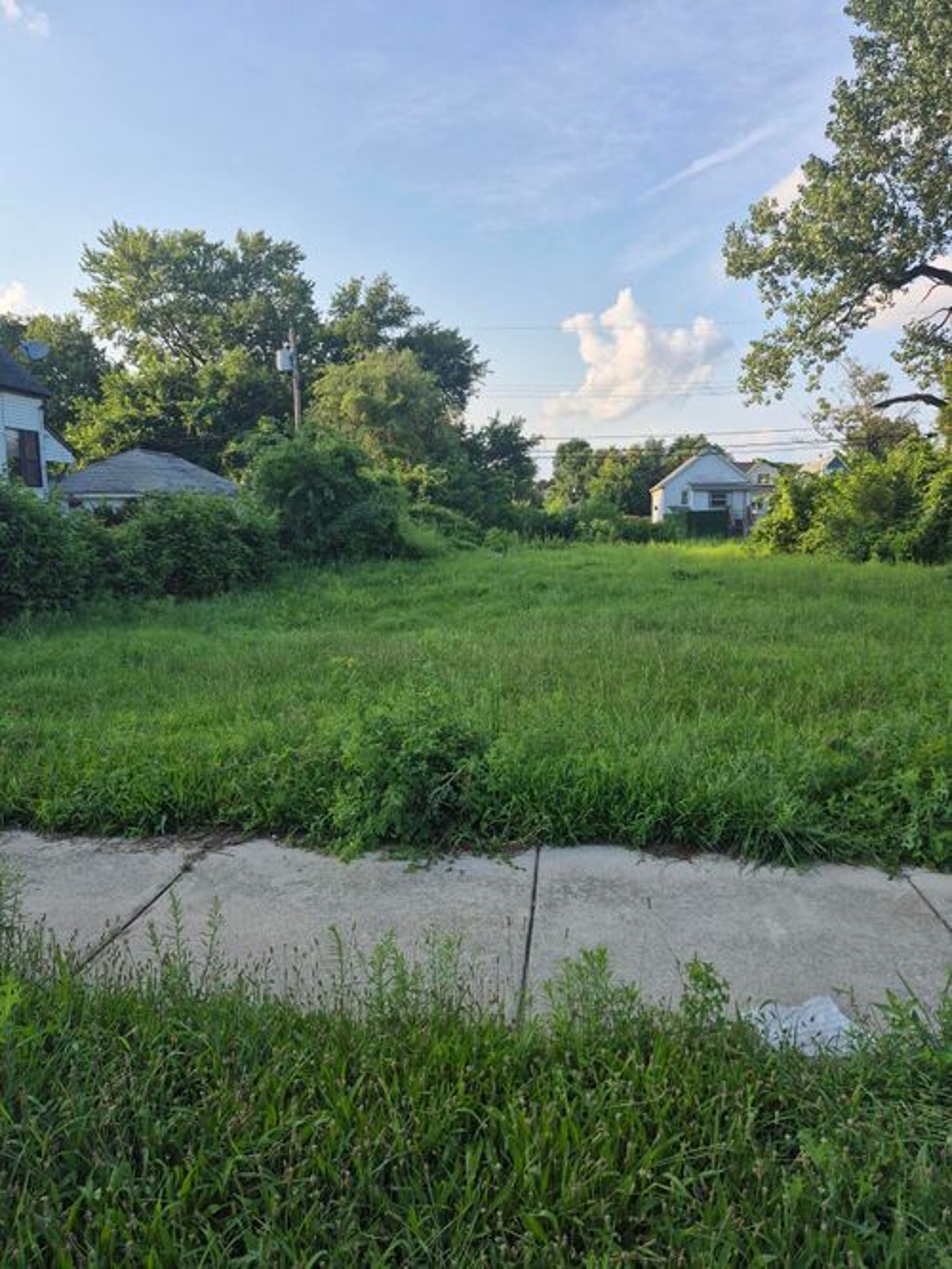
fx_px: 844
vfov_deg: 73.9
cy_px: 634
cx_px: 476
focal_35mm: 23
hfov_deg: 58.9
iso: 25
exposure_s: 1/976
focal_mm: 5.4
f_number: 1.8
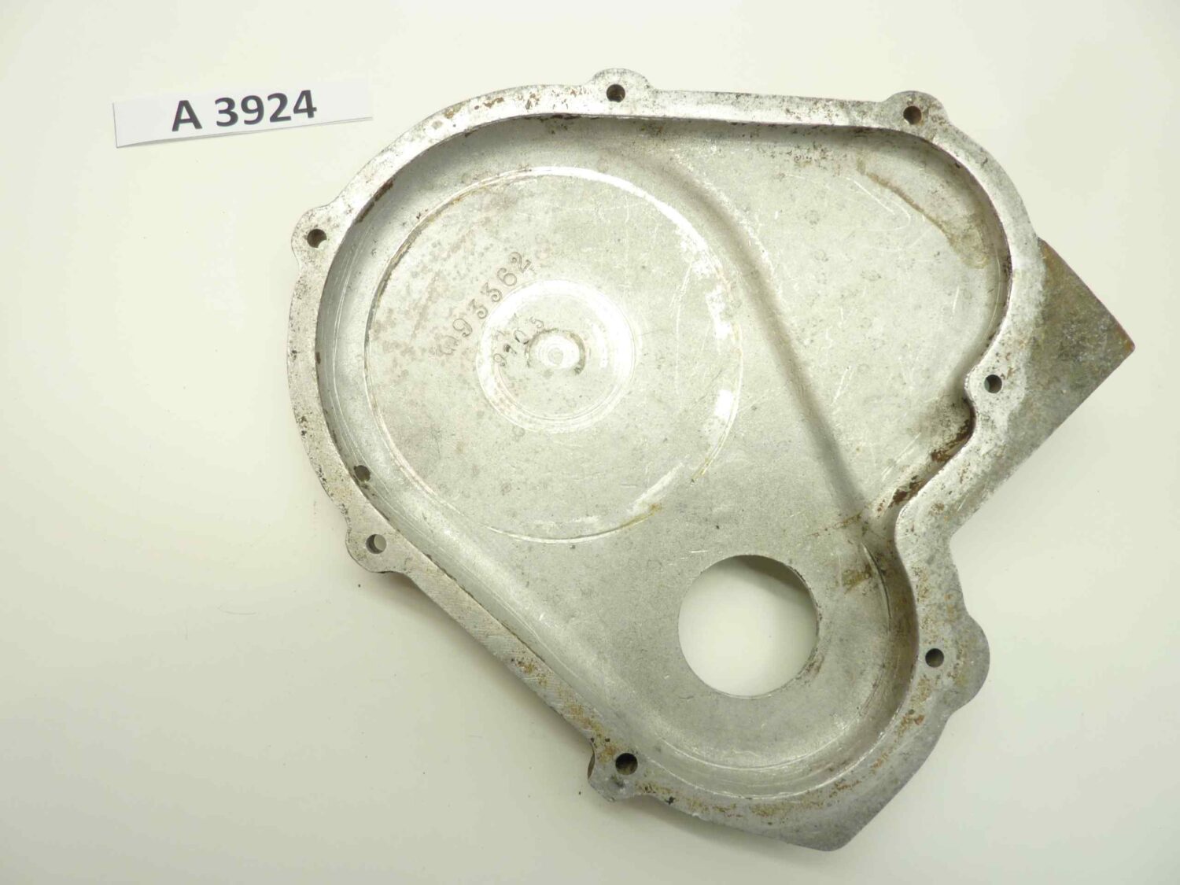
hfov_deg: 69.4
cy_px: 442
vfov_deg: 54.9
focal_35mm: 25
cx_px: 590
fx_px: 852
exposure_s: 1/15
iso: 80
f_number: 3.3
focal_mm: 4.1
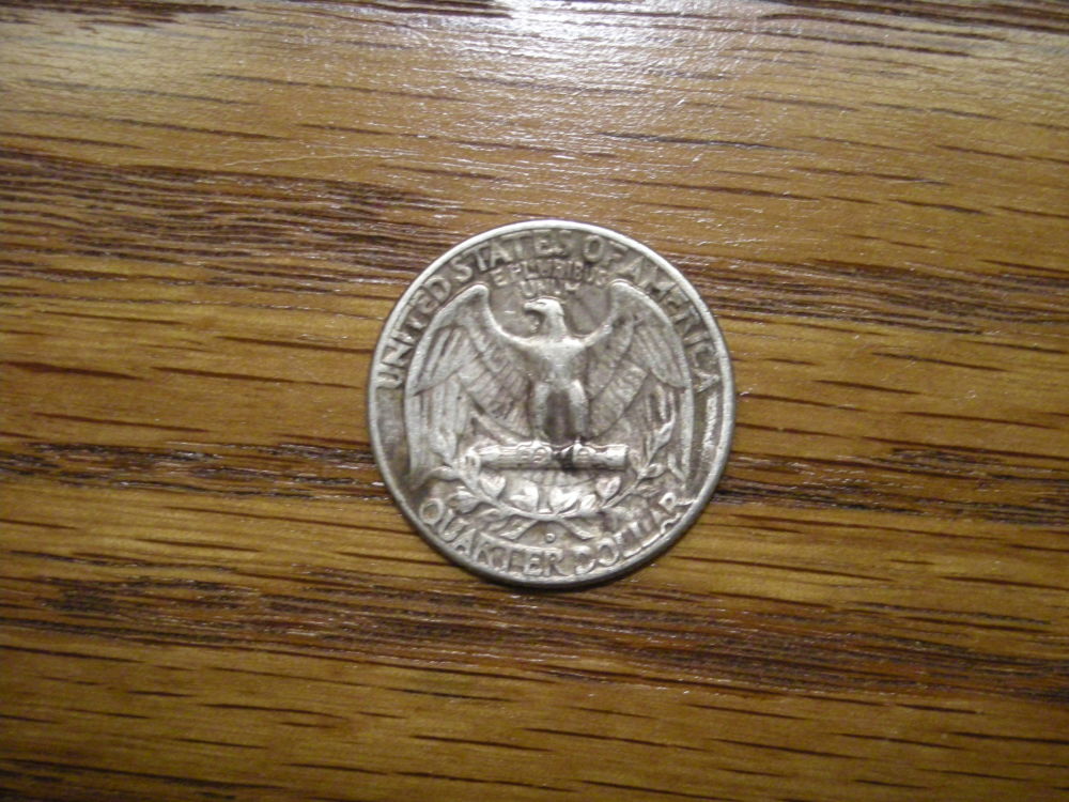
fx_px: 2347
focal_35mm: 76
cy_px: 401
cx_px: 534
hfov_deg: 25.7
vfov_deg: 19.4
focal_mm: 12.3
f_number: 3.9
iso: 400
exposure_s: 1/37.1
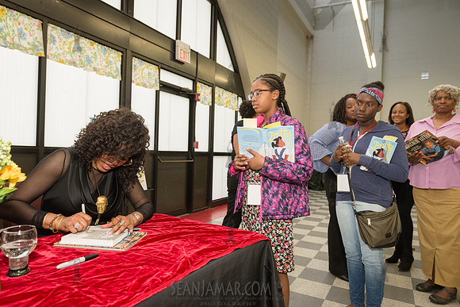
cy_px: 154
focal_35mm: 24
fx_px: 307
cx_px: 230
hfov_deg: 73.7
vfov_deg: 53.2
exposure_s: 1/500
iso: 2000
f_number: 4.5
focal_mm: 24
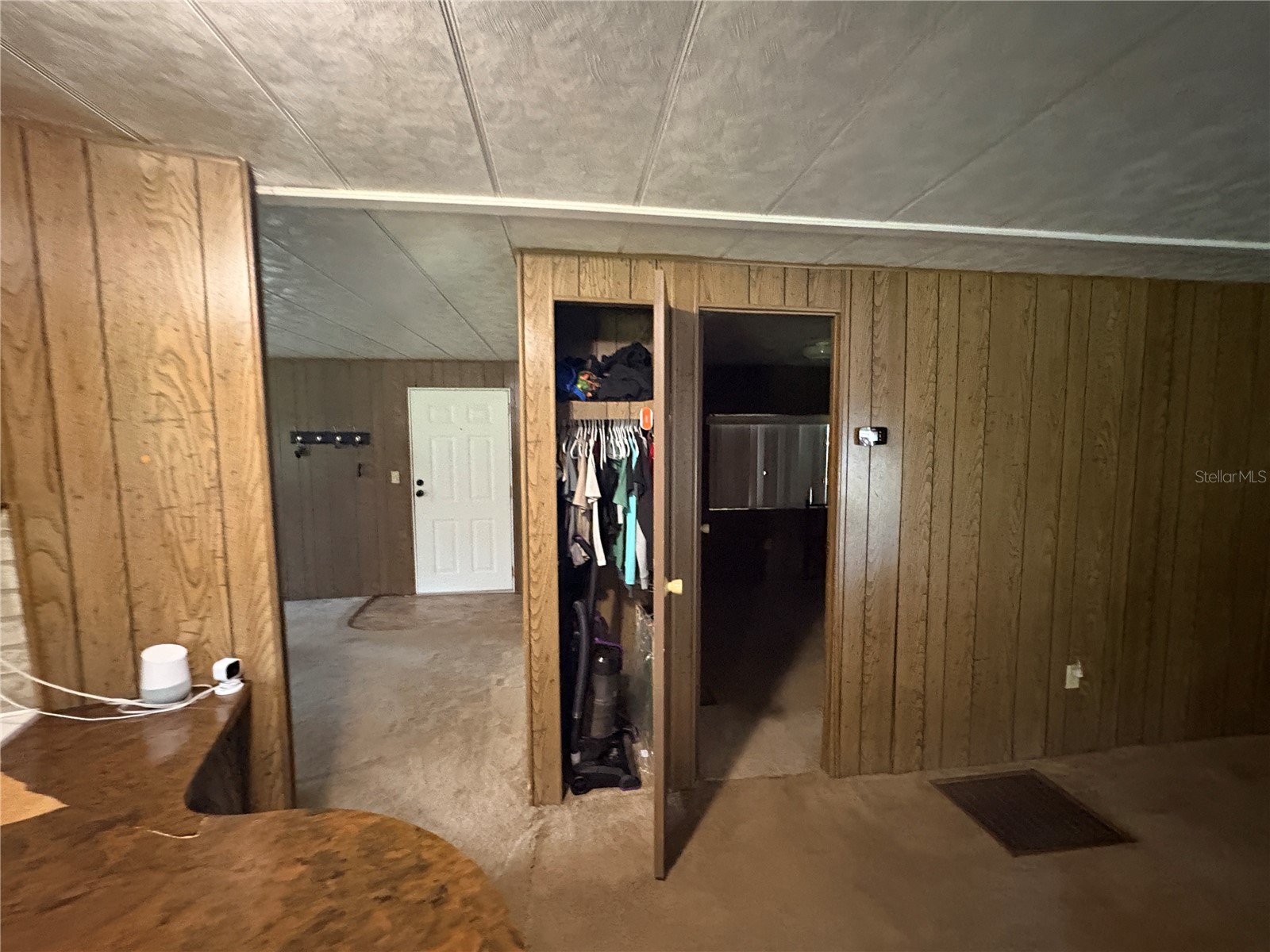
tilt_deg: -4.0
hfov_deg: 102.1
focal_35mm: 14
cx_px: 635
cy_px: 476
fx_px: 514
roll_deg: -0.4
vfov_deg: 85.7
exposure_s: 1/30
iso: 1250
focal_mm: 2.22
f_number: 2.2
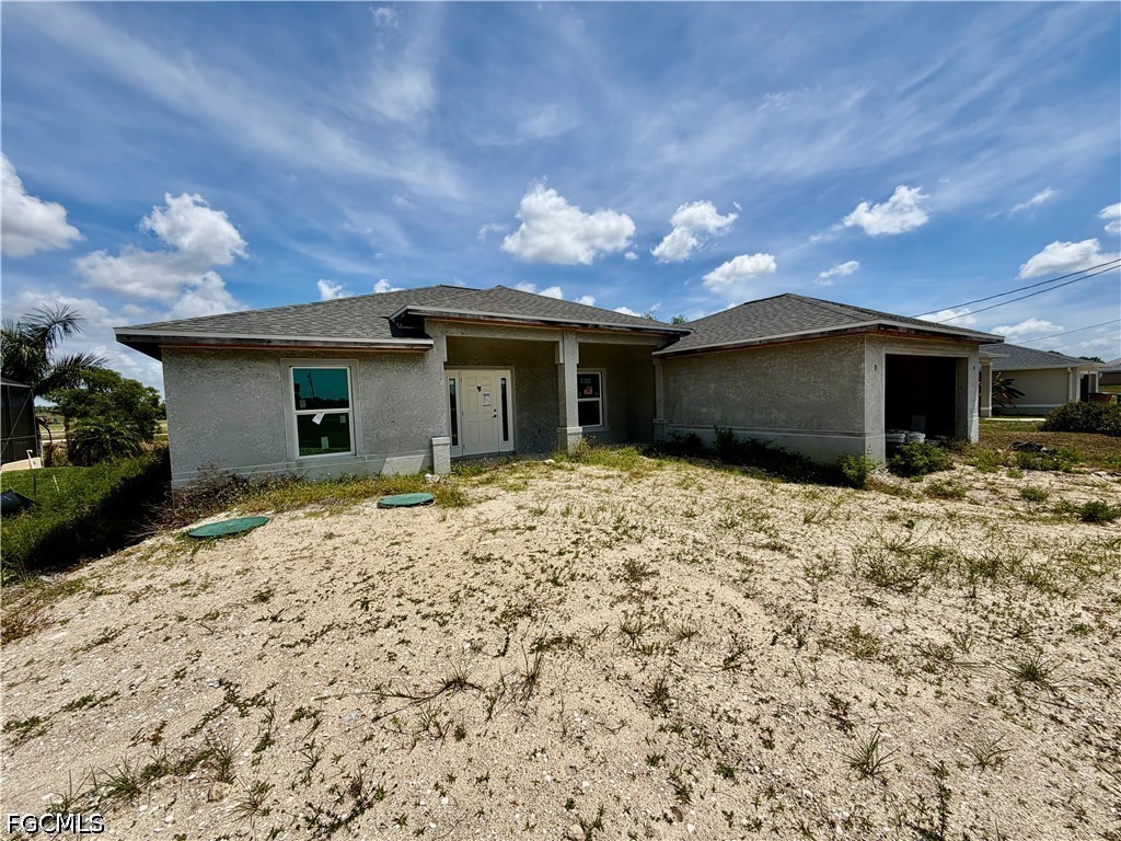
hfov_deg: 102.1
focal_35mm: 14
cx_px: 560
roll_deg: +2.3
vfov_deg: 85.7
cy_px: 420
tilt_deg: -3.2
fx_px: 453
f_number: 2.2
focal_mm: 2.22
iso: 20
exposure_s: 1/1745
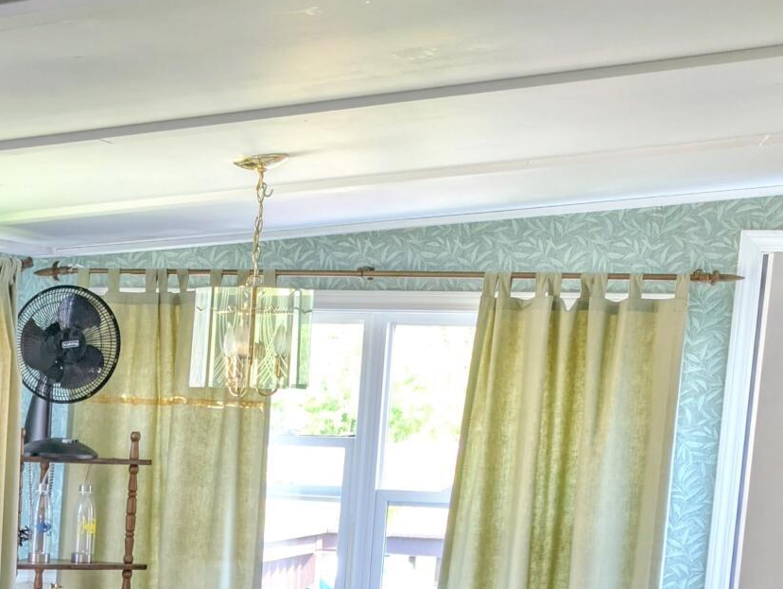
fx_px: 1970
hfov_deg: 21.0
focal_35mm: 87
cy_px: 836
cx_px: -138
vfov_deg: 15.9
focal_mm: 6.9
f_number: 1.68
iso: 66
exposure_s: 1/66.2
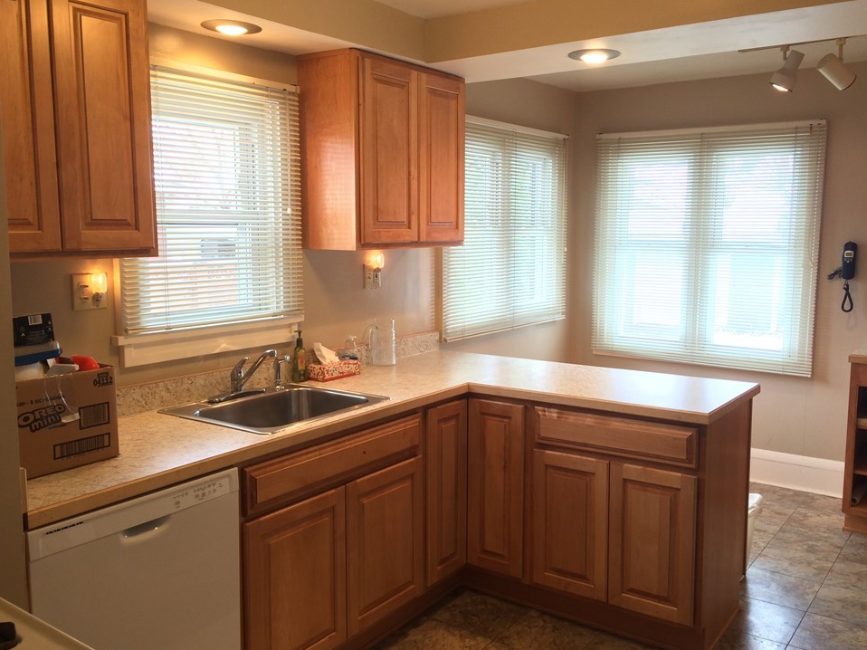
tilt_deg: -6.7
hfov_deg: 58.4
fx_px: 776
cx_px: 446
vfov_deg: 45.4
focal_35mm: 31
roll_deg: +0.0
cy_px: 330
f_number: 2.2
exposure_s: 1/30
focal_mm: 4.15
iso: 50
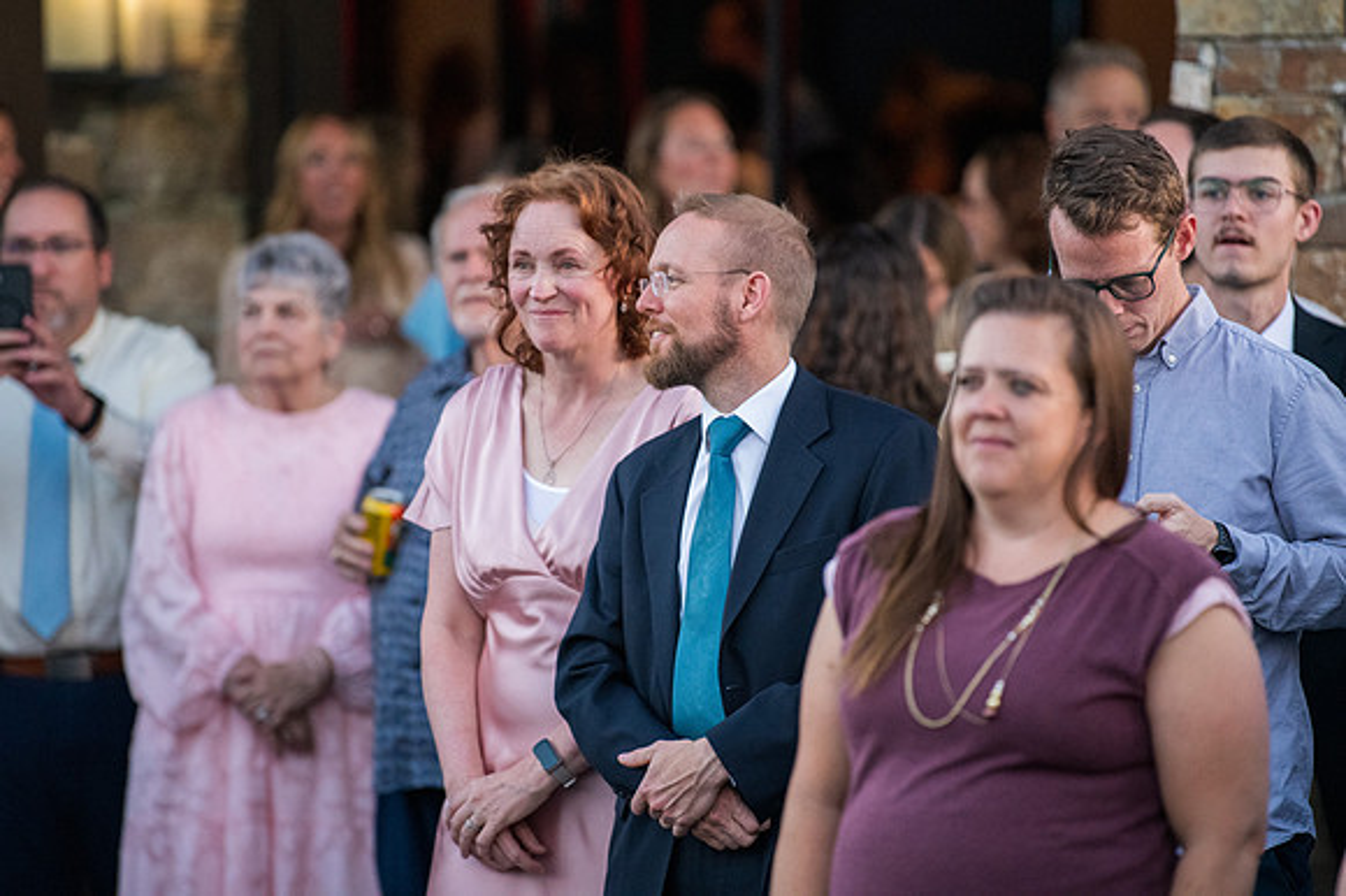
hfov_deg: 8.6
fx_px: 8968
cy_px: 448
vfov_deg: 5.7
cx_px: 673
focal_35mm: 240
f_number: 2.8
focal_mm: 200
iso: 4000
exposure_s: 1/1600
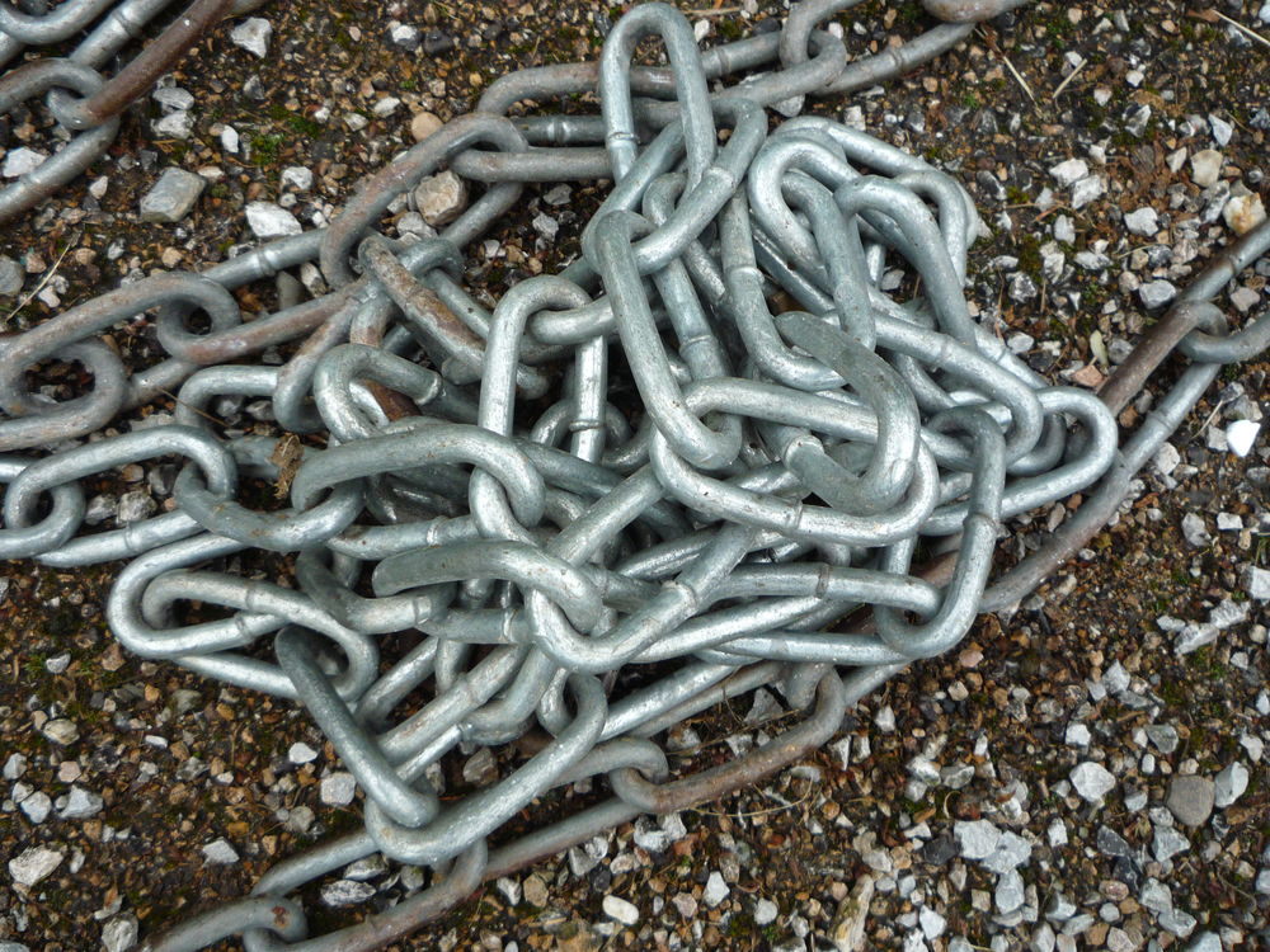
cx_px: 635
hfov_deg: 60.0
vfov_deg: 46.8
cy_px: 476
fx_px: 1101
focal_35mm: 30
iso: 125
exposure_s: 1/30
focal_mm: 5.2
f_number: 3.3
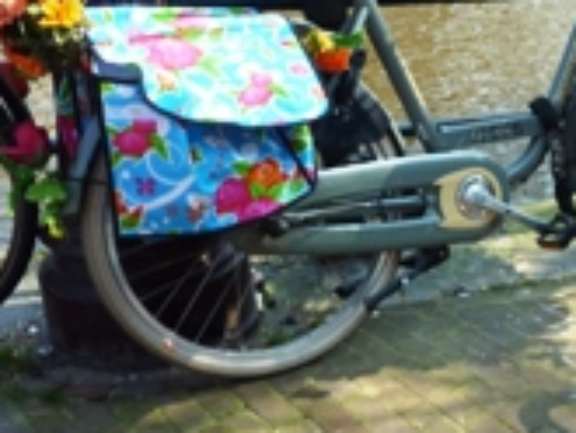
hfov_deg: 26.4
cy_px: 230
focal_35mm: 68
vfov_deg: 21.6
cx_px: 628
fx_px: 1132
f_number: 4
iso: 80
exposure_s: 1/160
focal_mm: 4.1
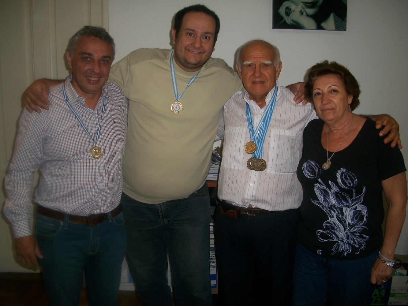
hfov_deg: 52.6
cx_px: 204
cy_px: 153
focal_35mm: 35
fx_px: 413
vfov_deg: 40.7
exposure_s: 1/30
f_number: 3.1
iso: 80
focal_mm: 6.3
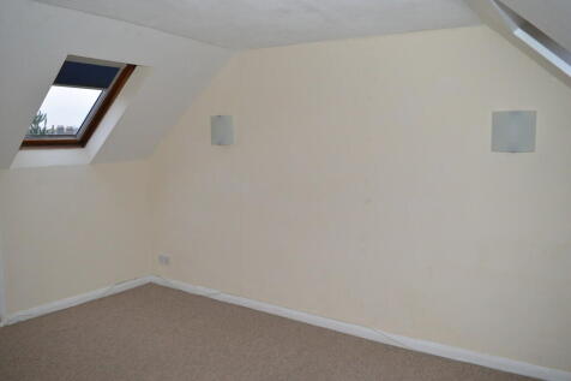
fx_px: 428
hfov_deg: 67.4
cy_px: 190
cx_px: 286
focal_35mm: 27
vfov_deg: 47.9
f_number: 5
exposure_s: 1/60
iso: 800
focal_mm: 18
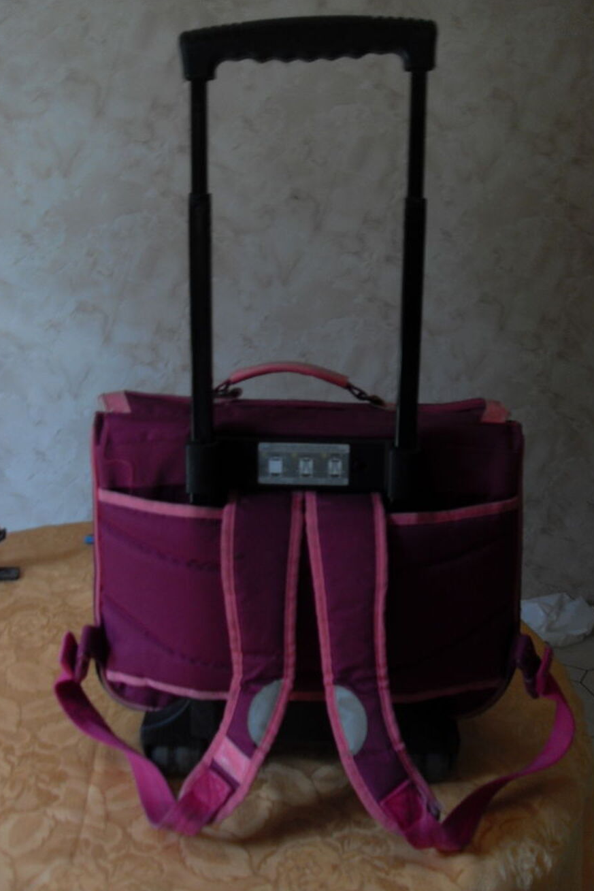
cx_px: 323
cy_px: 445
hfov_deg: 36.9
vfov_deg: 53.1
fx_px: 891
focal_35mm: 36
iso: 100
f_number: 2.8
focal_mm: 6.3
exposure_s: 1/30
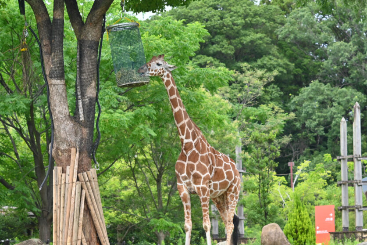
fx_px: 1957
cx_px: 207
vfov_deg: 7.2
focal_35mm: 192
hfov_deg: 10.7
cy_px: 145
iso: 160
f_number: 2.5
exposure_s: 1/160
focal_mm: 105
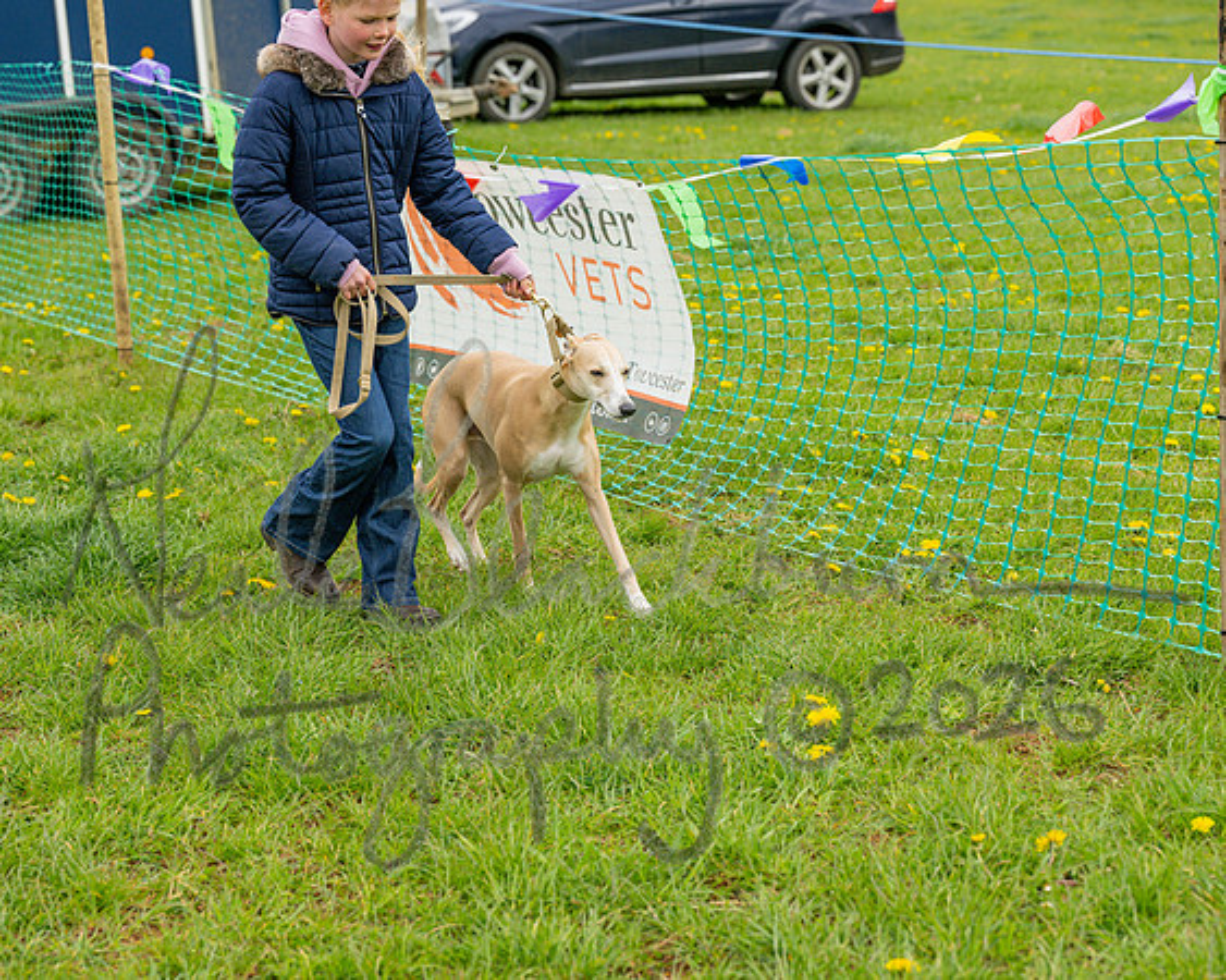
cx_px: 618
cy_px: 490
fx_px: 2859
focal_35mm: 79
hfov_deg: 24.2
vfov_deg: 19.4
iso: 400
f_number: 4.5
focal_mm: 70
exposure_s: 1/2000
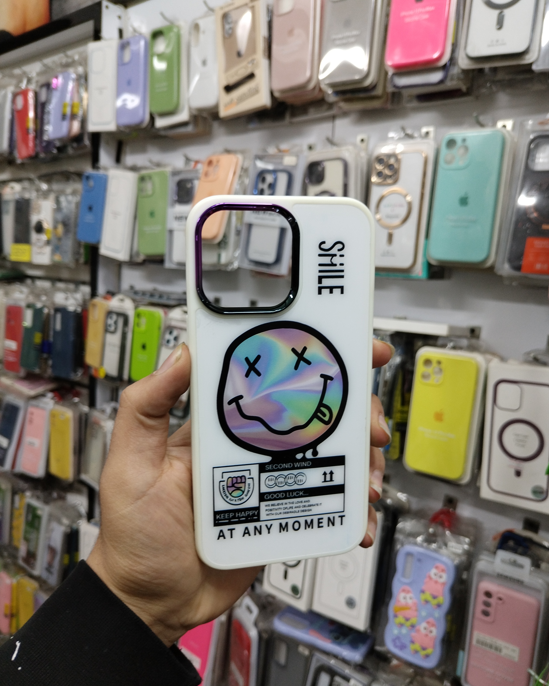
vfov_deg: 62.2
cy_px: 359
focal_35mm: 28
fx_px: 569
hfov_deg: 51.5
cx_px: 283
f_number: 1.8
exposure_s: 1/50
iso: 160
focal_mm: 4.7
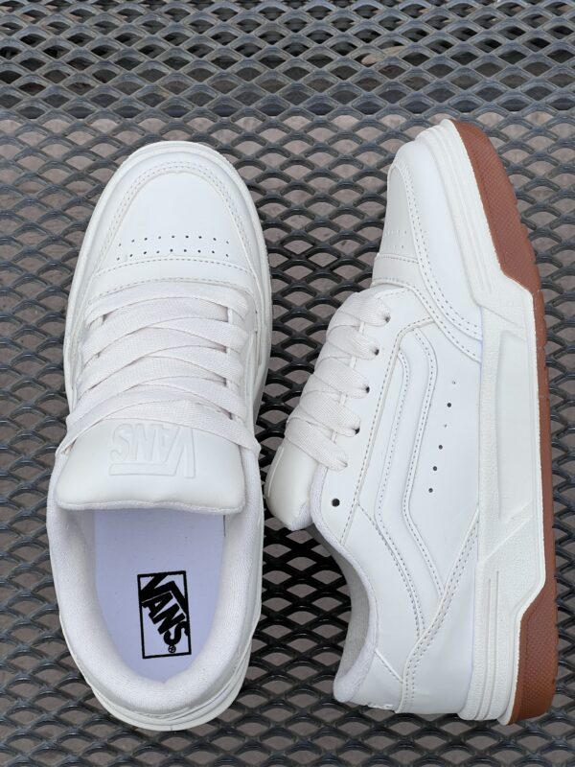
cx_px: 288
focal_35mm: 77
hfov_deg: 19.1
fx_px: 1705
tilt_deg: -82.4
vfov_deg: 25.3
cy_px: 384
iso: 32
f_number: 2.8
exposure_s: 1/281
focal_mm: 9
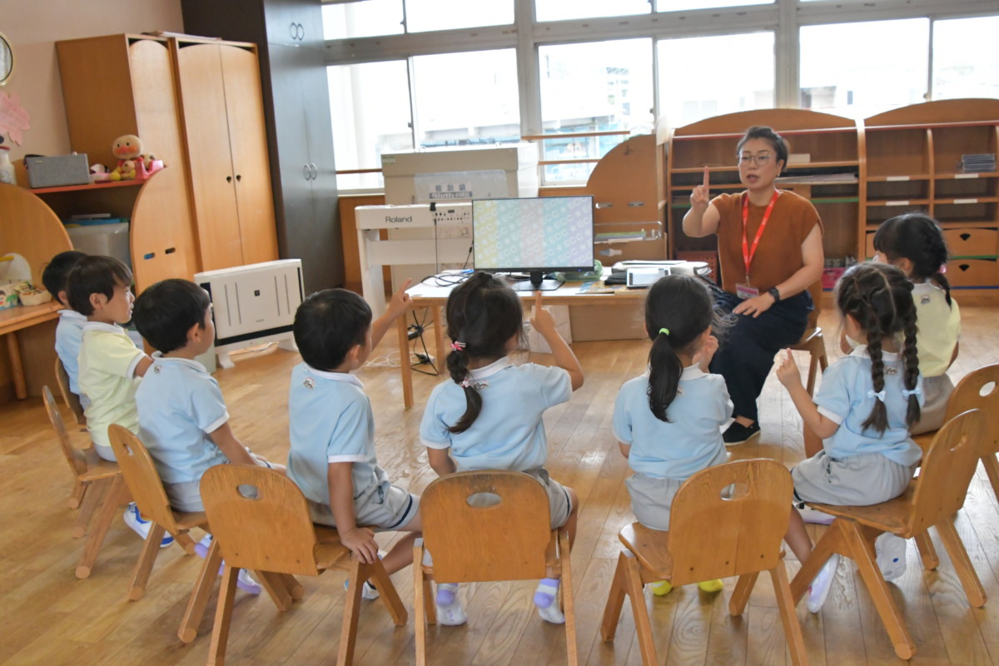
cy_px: 333
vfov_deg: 36.9
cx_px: 500
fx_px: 999
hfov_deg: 53.1
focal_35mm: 36
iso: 4000
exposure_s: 1/250
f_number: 8
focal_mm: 24
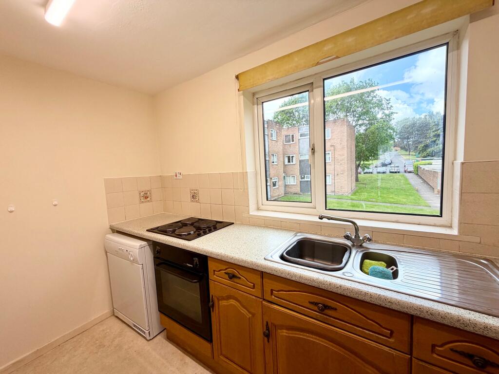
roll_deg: +3.1
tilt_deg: -4.4
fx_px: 202
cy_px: 187
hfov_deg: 102.1
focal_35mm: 14
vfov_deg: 85.7
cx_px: 250
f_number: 2.2
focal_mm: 2.22
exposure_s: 1/138
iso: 50
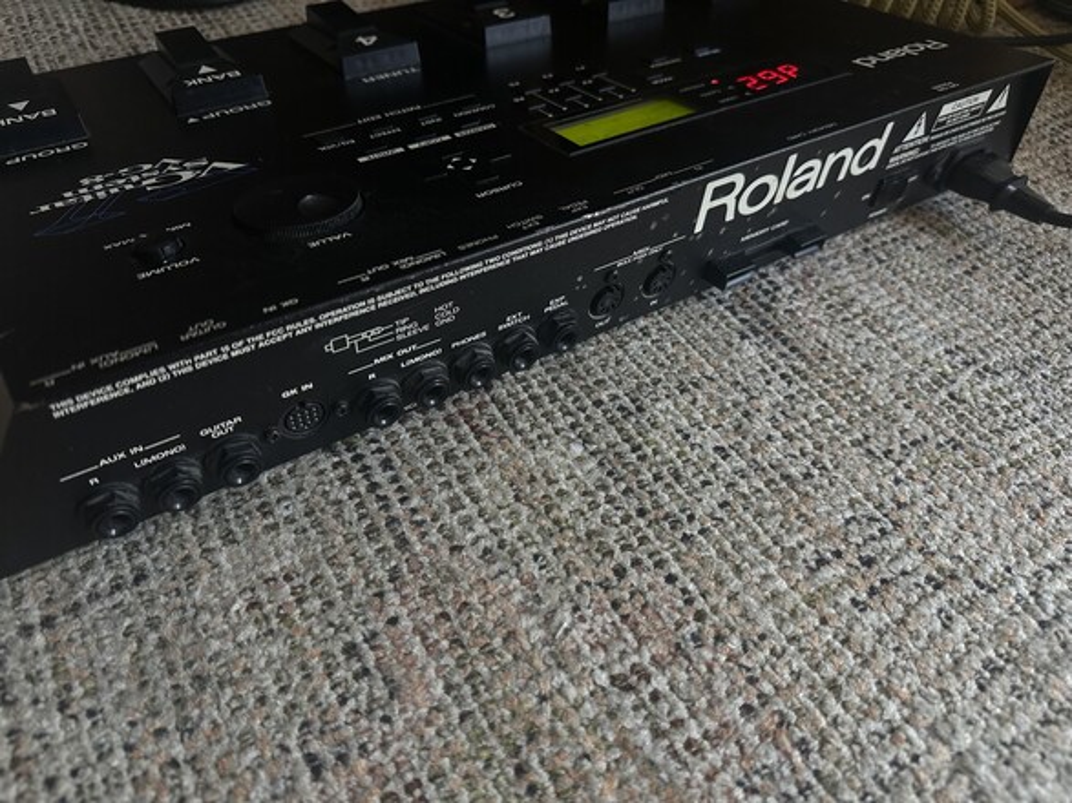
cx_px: 536
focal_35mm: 24
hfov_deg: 71.6
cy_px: 402
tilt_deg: -47.4
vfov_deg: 56.8
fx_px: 743
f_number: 1.78
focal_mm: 6.86
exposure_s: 1/121
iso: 100
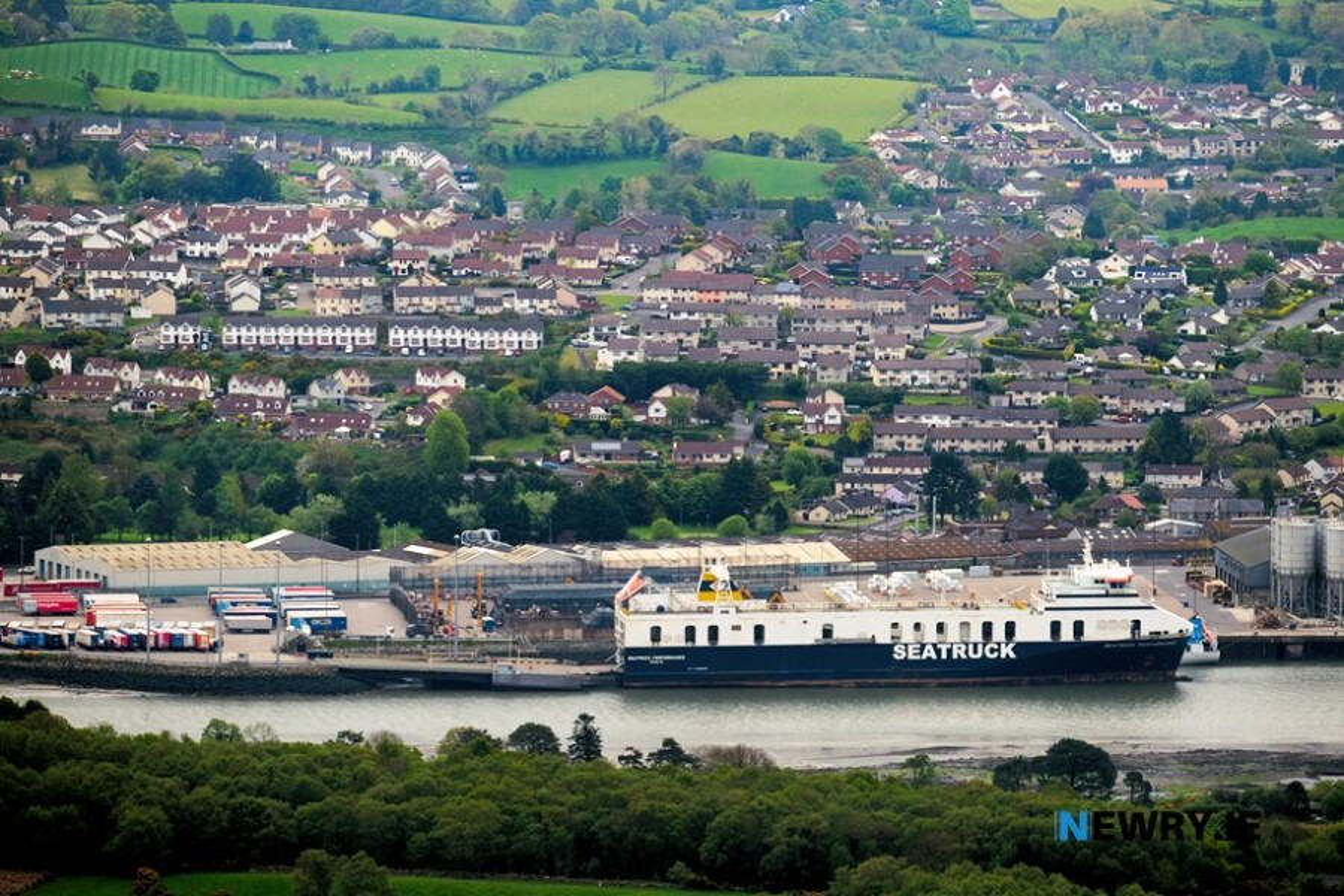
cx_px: 672
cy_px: 448
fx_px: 11423
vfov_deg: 4.5
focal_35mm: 306
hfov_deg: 6.7
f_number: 5.6
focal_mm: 203.7
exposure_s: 1/750
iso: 800
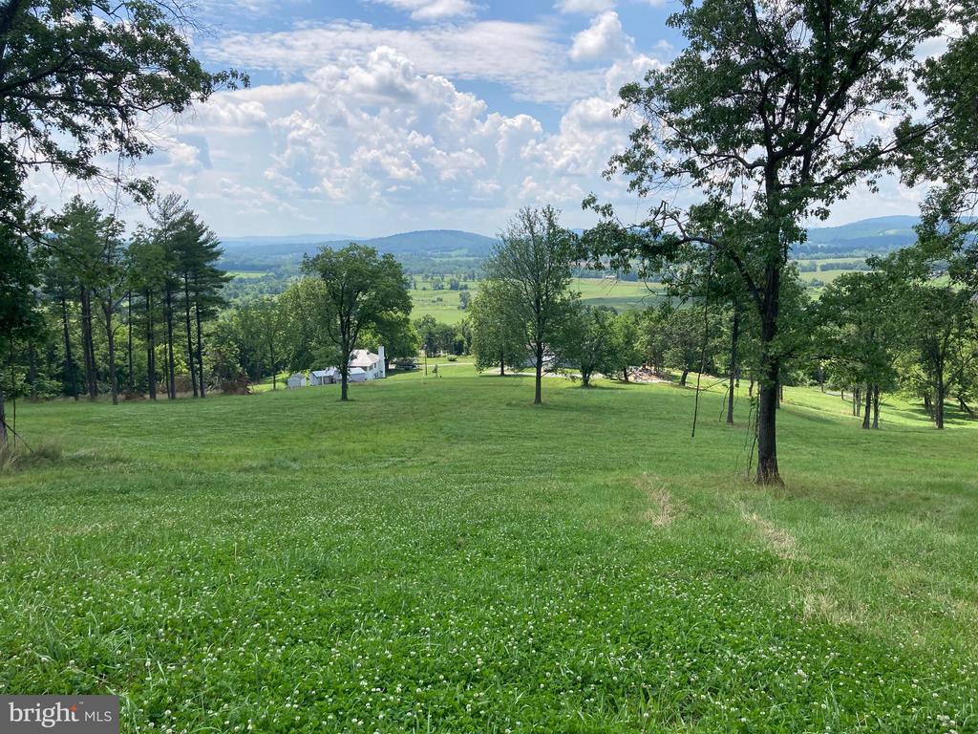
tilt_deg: -9.7
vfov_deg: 49.7
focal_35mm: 28
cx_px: 489
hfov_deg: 63.4
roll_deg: +0.7
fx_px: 791
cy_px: 367
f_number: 1.8
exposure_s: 1/1779
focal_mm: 3.99
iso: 20
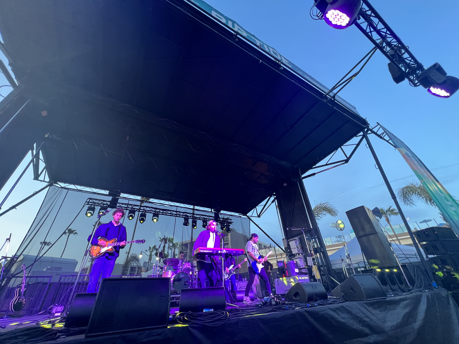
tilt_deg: +33.4
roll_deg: +3.8
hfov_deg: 106.2
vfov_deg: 89.9
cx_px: 230
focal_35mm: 13
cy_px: 172
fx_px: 172
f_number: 1.8
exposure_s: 1/60
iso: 400
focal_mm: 1.57
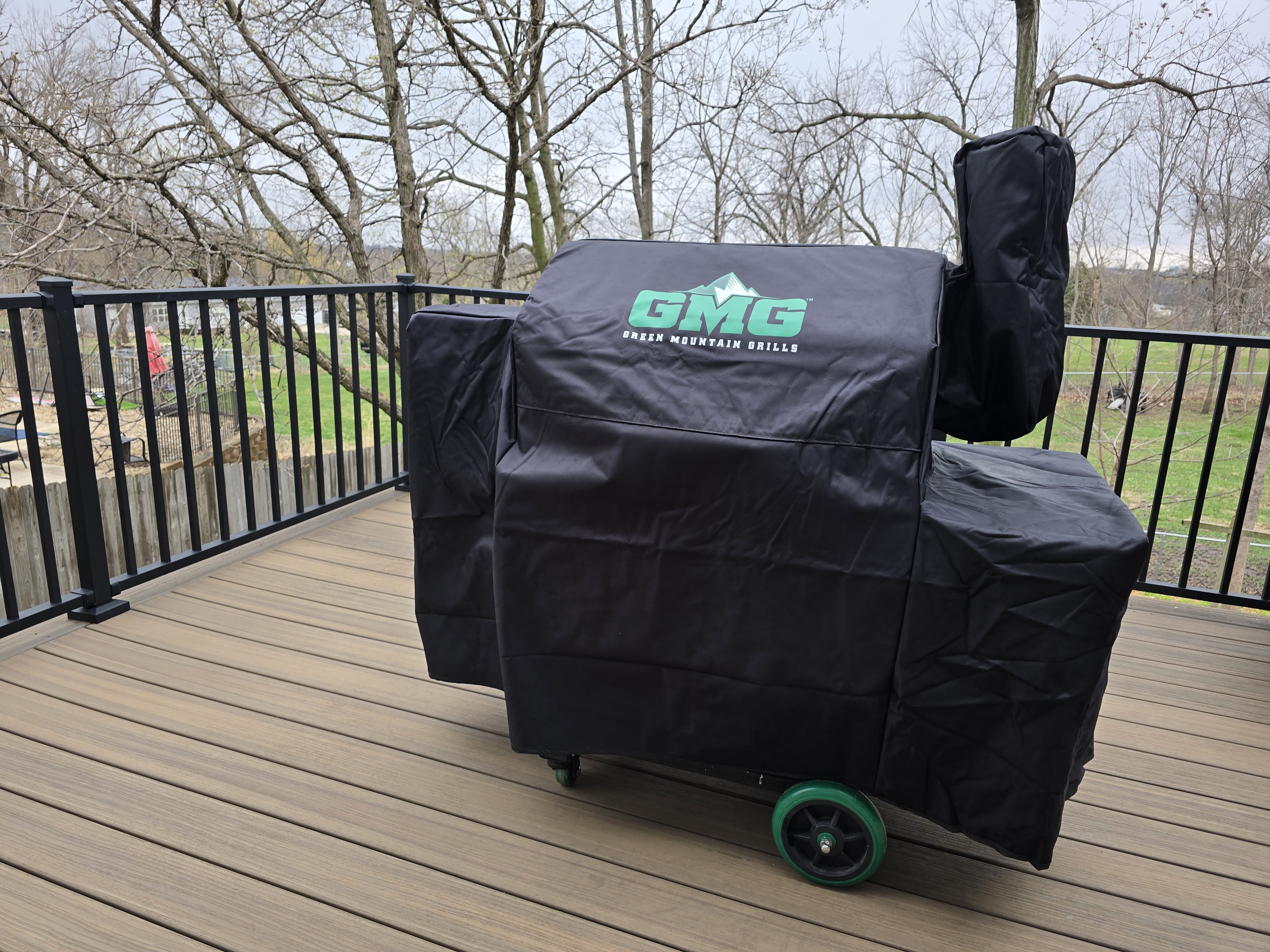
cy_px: 476
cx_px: 635
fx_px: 844
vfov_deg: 58.9
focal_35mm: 23
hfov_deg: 73.9
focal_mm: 6.3
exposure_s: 1/180
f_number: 1.7
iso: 25
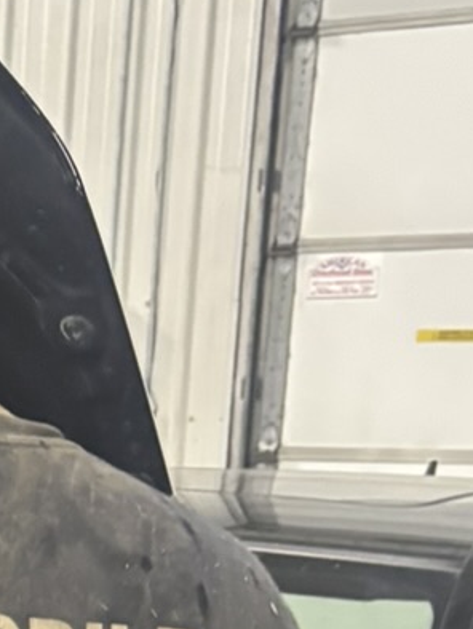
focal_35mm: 135
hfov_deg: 9.8
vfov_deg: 13.4
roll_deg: -1.2
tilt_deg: -17.3
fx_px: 2457
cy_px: 1052
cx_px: -630
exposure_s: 1/30
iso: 640
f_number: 1.6
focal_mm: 5.96
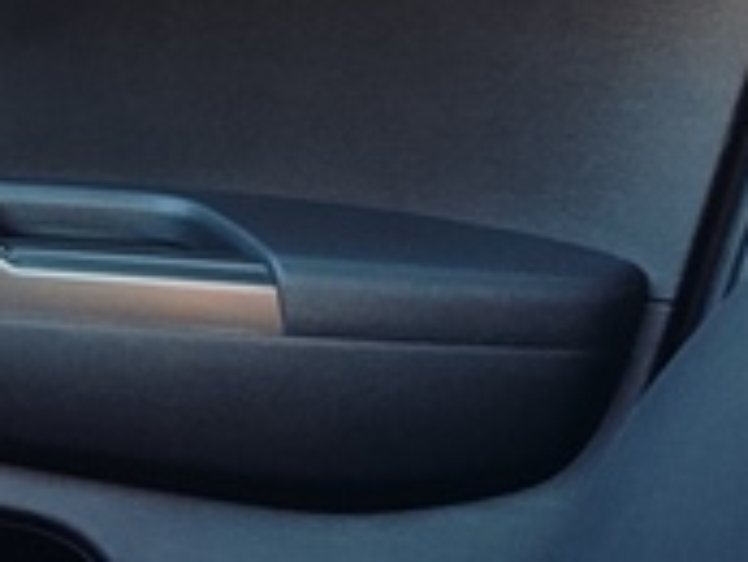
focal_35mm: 148
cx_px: -558
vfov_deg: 10.0
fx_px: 3200
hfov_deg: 12.3
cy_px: 264
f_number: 1.89
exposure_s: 1/50
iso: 106
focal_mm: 5.95
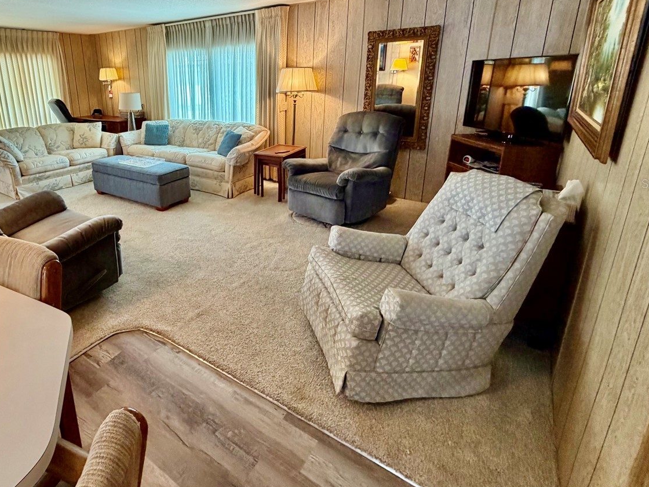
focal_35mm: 20
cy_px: 183
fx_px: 375
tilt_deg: -14.9
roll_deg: +1.0
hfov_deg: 79.8
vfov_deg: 65.0
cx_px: 233
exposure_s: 1/60
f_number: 2.2
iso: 200
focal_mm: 2.22
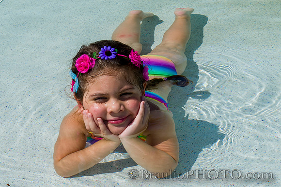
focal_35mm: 97
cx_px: 124
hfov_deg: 21.1
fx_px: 753
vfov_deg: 14.2
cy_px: 123
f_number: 16
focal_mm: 50
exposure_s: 1/320
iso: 280
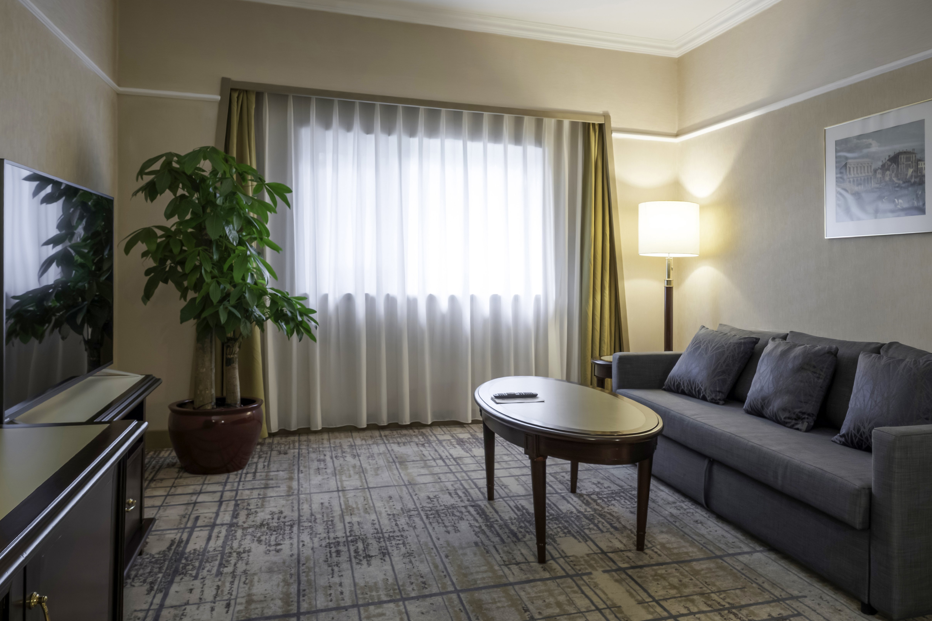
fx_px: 595
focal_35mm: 23
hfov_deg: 74.8
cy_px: 276
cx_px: 584
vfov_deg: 55.0
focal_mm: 12
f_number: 8
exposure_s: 1
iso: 125
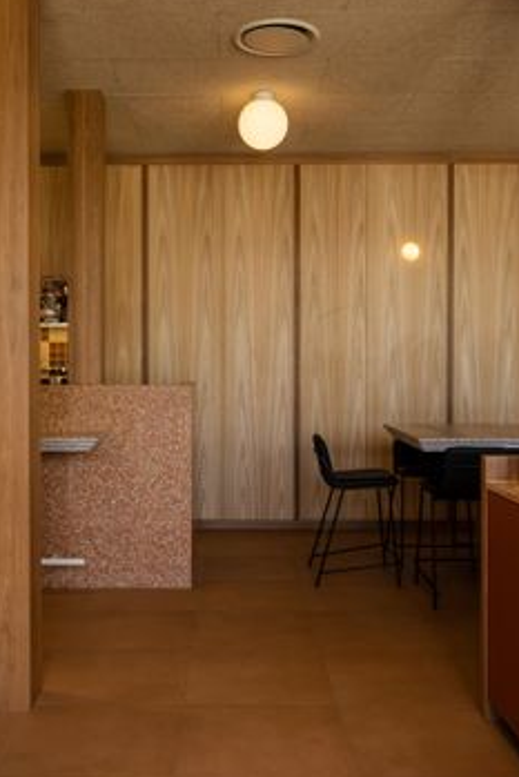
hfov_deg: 35.3
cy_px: 341
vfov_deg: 51.0
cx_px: 204
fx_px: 813
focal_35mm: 38
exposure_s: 1/100
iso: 640
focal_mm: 30.5
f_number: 5
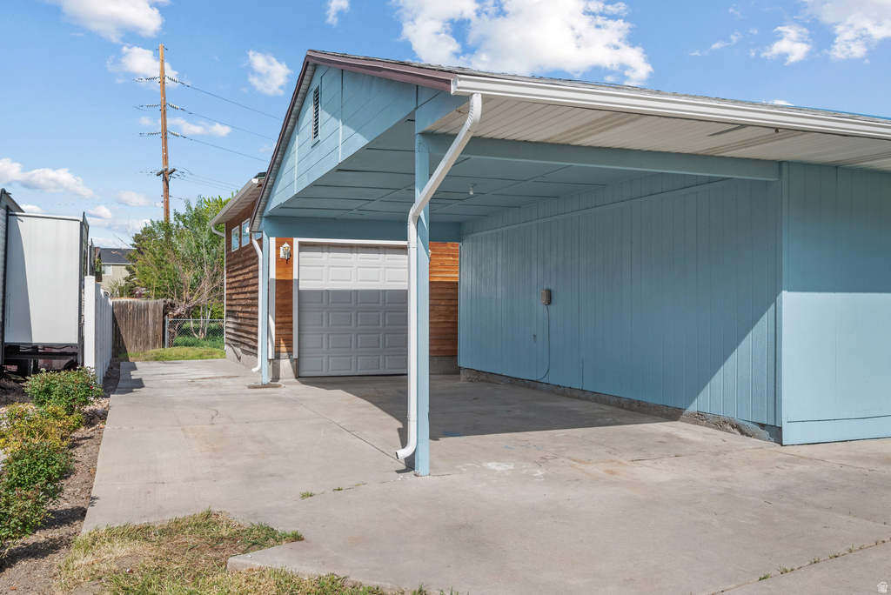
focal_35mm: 30
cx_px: 446
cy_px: 298
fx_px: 743
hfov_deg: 61.9
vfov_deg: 43.7
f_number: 8
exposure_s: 1/250
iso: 800
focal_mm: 30
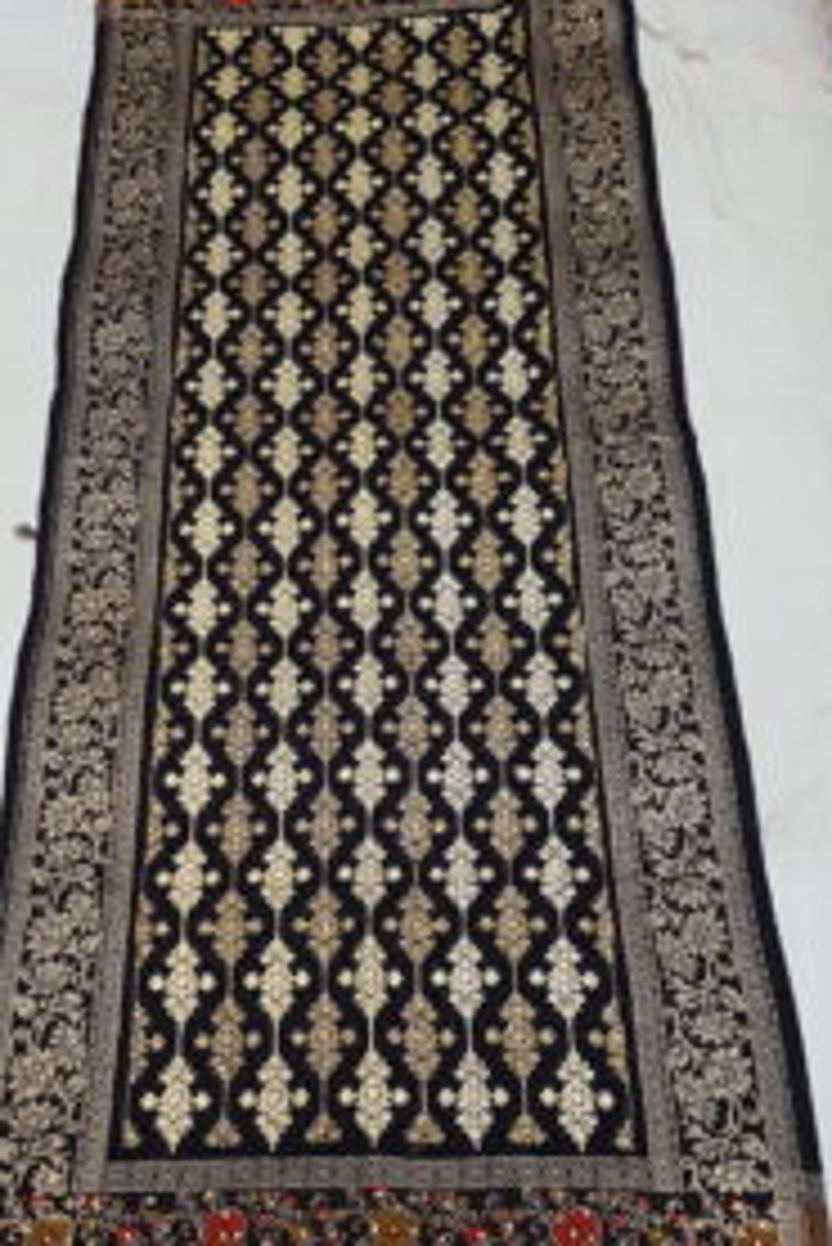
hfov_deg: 34.2
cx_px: 378
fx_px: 1350
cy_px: 724
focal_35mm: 39
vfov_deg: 49.3
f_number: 1.7
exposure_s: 1/25
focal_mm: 4.2
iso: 125
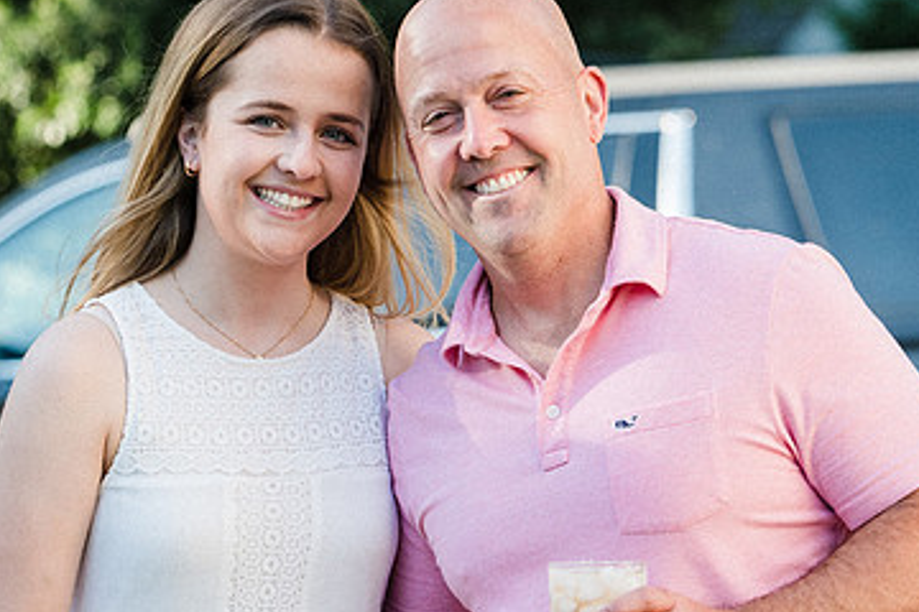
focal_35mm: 334
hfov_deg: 6.2
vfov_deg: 4.1
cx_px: 456
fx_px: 8526
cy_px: 250
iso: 400
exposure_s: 1/400
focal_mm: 122
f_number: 4
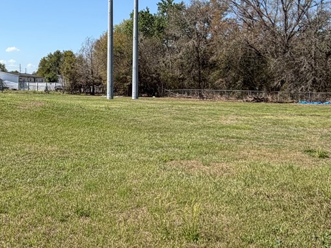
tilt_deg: +0.4
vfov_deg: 32.7
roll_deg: +0.5
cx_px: 47
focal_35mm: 44
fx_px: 421
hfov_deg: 40.4
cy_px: 86
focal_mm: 2.22
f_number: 2.2
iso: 20
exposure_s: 1/770
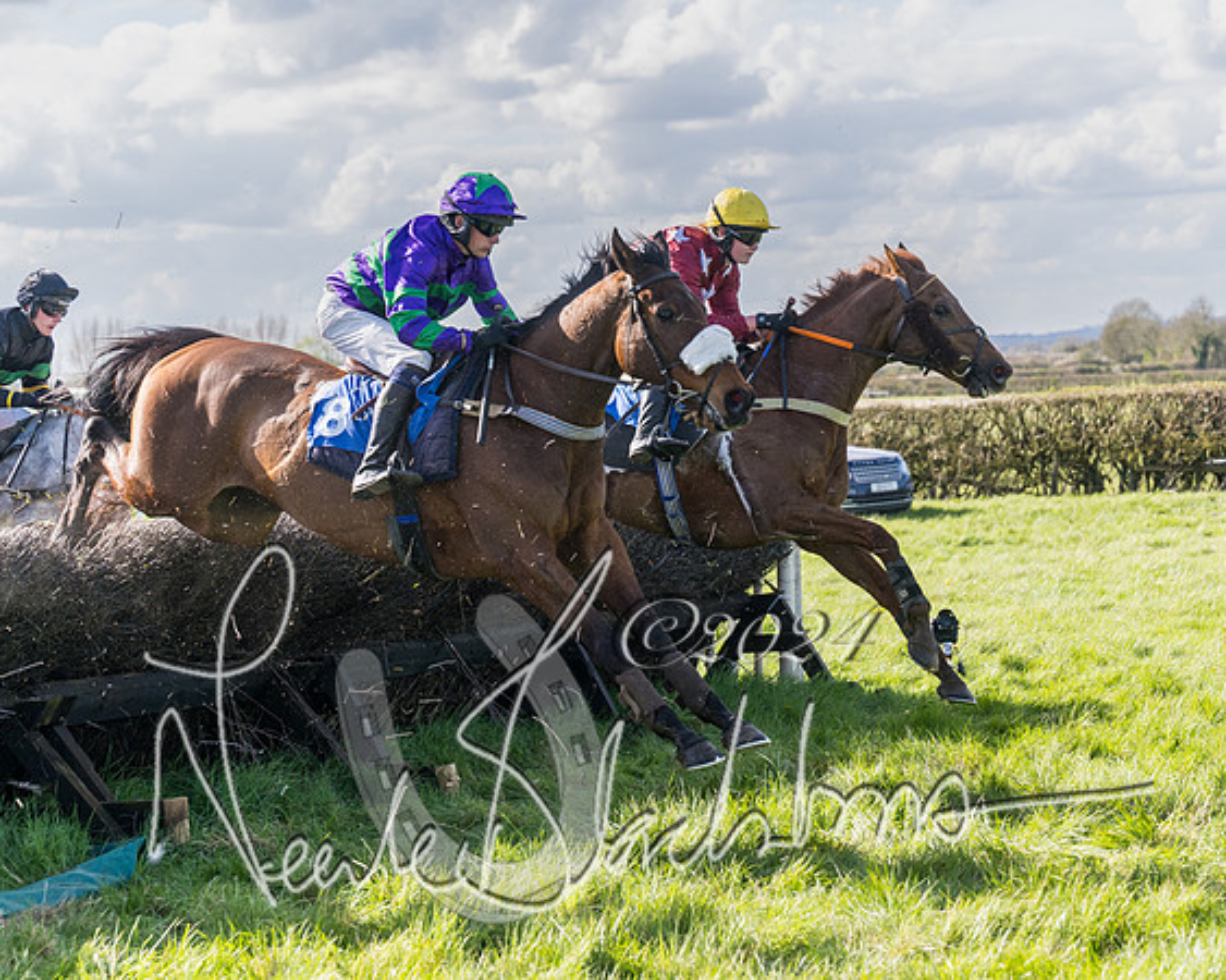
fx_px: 3613
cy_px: 439
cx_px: 647
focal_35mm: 100
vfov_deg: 15.4
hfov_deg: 19.3
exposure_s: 1/2000
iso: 400
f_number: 4
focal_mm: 70
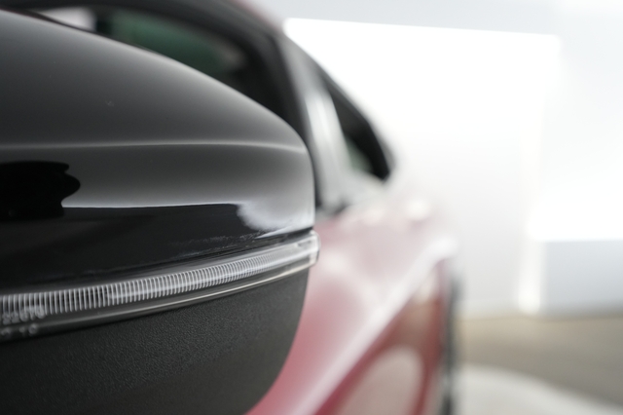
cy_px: 208
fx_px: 484
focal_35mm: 28
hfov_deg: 65.5
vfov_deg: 46.4
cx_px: 312
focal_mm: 28
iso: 3200
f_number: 5
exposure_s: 1/100
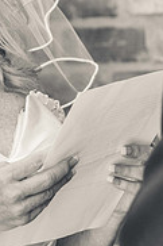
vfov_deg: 4.6
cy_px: 13
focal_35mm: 446
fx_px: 3035
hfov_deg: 3.1
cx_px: 55
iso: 1250
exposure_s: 1/640
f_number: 5.6
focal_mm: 140
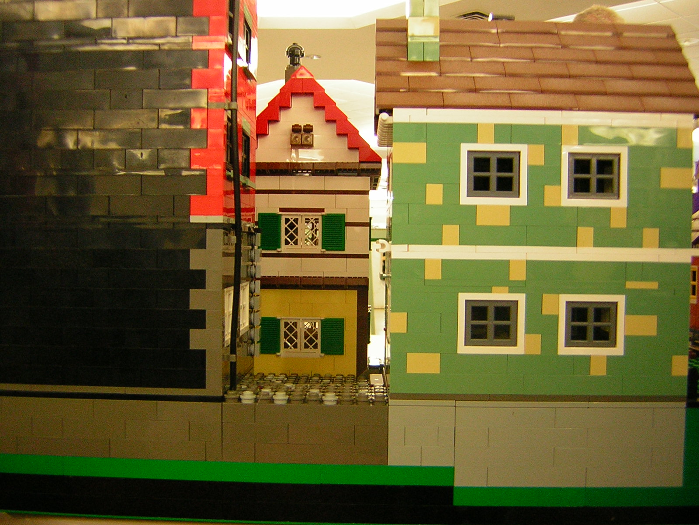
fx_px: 727
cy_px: 262
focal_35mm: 36
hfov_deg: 51.4
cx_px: 350
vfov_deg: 39.7
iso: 120
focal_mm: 4.7
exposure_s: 1/5
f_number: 2.6
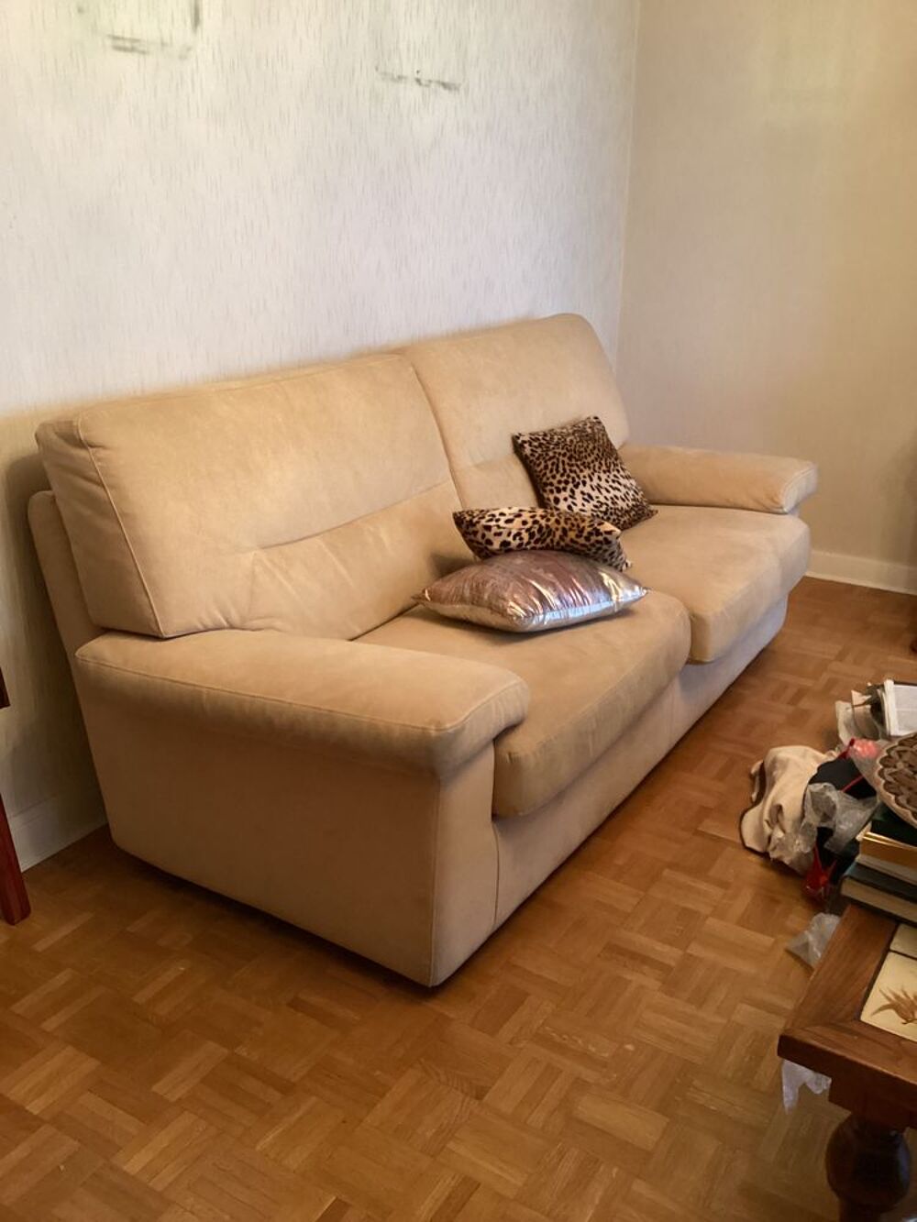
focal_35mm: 31
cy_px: 611
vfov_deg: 58.3
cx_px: 458
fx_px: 1095
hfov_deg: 45.4
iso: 320
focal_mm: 3.3
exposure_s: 1/33
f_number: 2.4
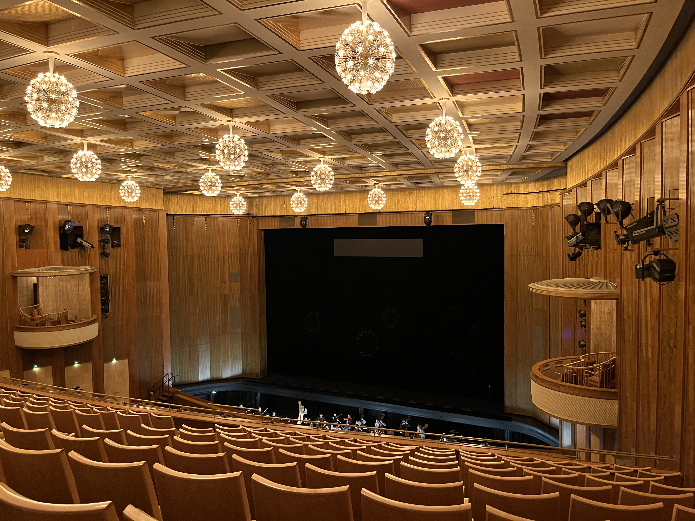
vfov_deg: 53.1
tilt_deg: -3.0
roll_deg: +1.0
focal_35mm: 26
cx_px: 348
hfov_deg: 67.3
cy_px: 260
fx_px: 522
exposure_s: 1/40
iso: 640
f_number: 1.6
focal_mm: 5.1
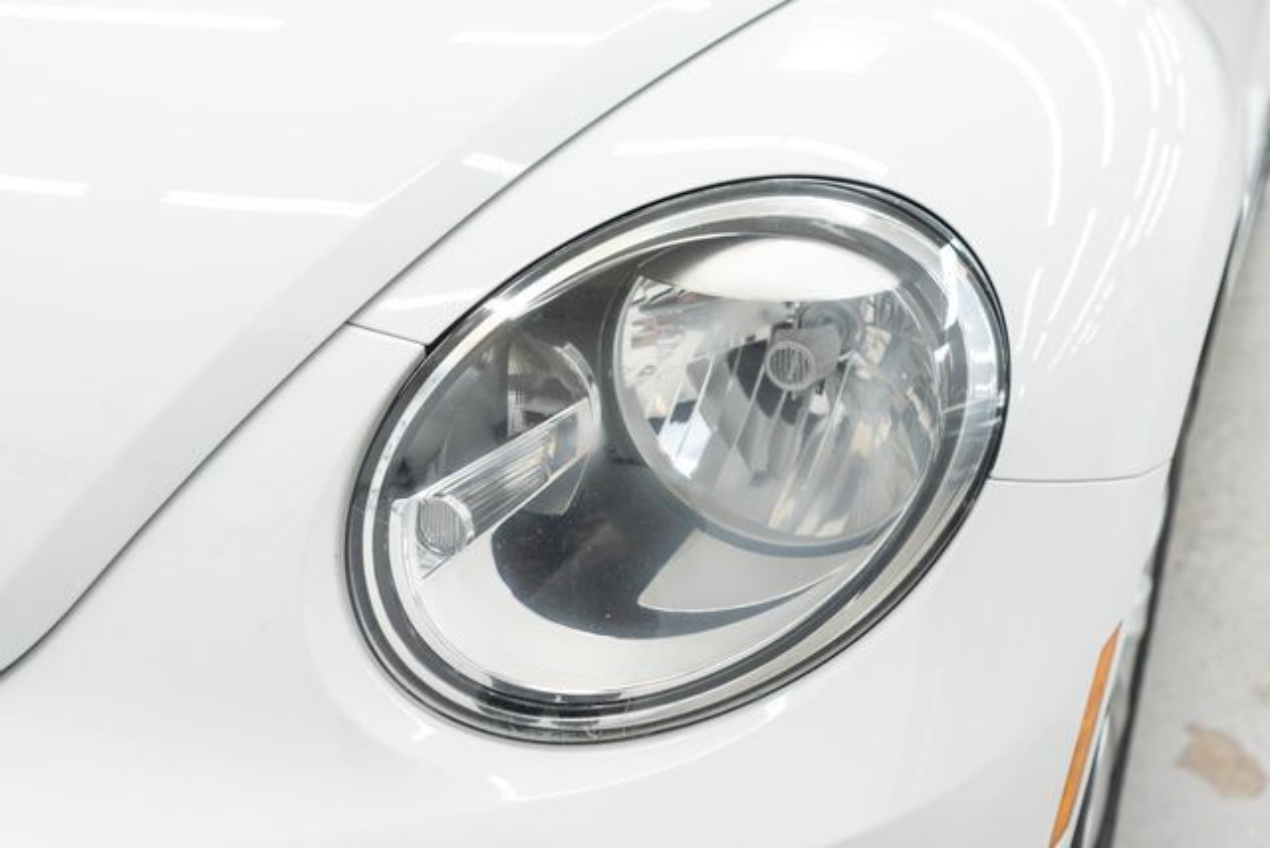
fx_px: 1482
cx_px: 635
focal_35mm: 42
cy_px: 424
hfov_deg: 46.4
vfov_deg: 31.9
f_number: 3.2
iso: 250
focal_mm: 28
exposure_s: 1/40
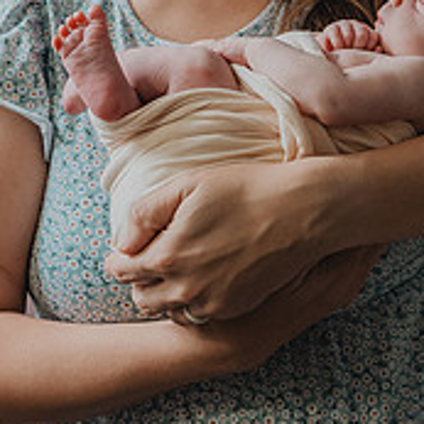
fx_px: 1095
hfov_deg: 21.7
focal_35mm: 79
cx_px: 333
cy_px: -28
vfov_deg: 21.0
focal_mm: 27
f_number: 4
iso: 1250
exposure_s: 1/125
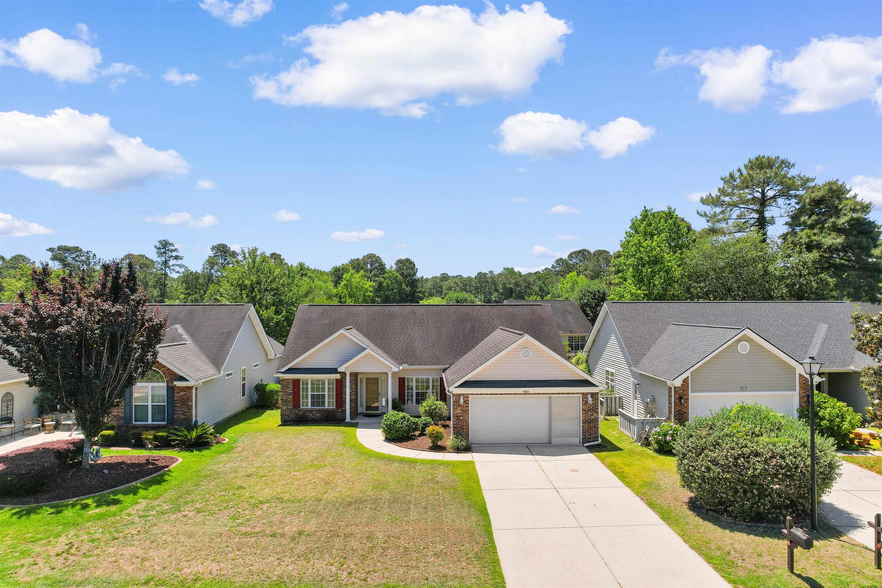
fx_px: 539
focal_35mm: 22
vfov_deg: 57.2
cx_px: 441
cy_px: 294
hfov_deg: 78.6
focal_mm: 8.38
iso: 110
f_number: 2.8
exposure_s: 1/400
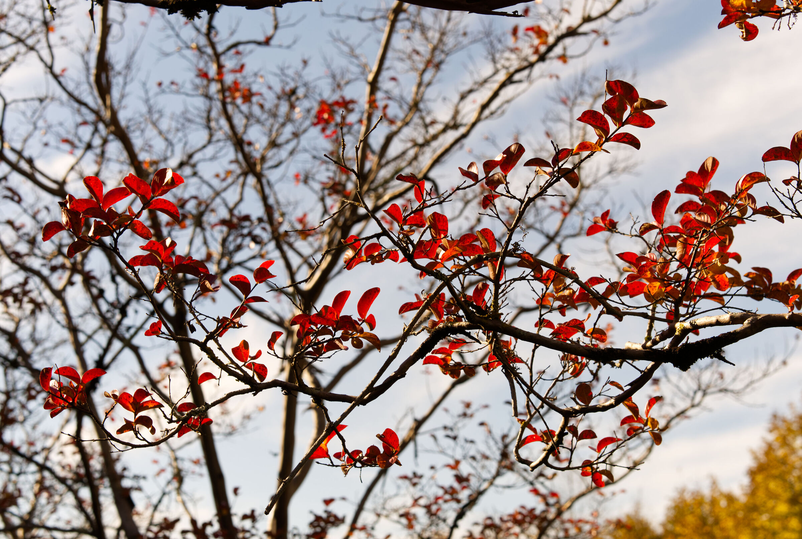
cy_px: 270
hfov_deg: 24.7
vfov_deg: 16.8
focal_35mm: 82
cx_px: 401
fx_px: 1832
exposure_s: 1/125
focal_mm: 55
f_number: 7.1
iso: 50
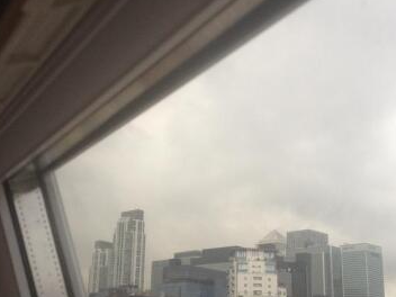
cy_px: 178
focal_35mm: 58
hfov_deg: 33.2
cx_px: 176
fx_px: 664
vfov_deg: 25.2
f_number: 2.4
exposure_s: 1/120
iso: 80
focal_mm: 4.28
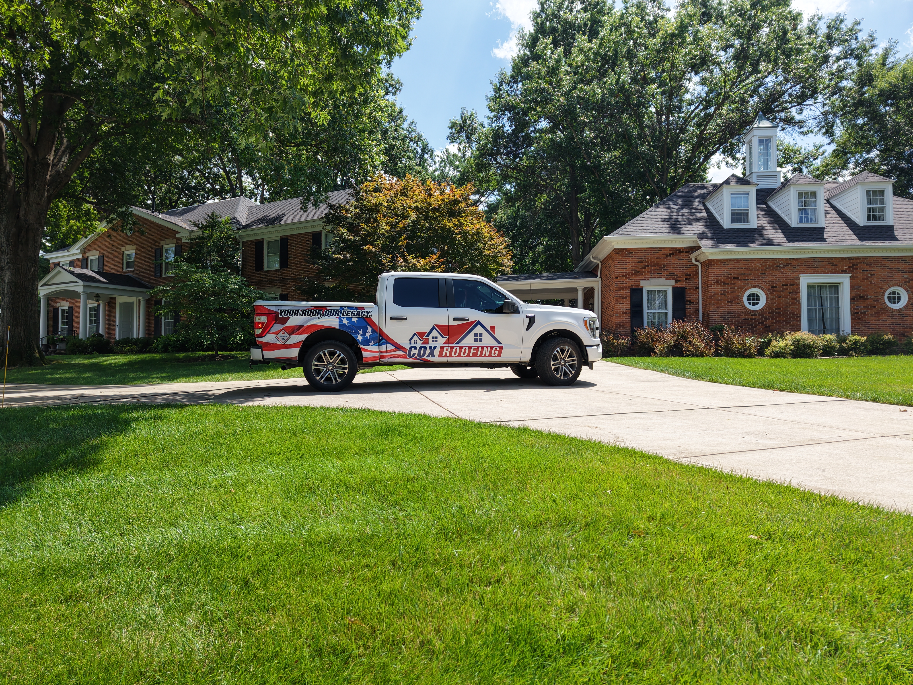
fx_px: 633
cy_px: 342
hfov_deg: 71.6
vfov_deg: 56.8
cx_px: 456
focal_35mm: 24
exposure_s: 1/3200
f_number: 1.8
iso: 260
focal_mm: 8.67
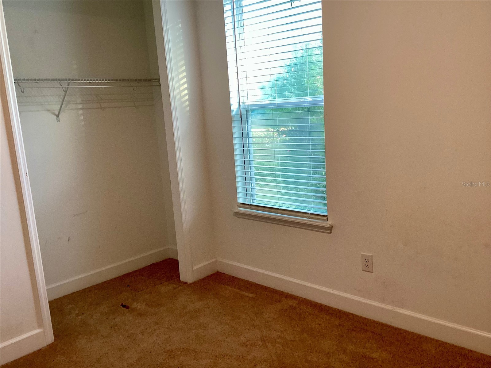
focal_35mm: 31
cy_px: 184
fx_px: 440
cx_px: 246
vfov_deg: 45.4
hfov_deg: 58.4
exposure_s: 1/60
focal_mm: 3.3
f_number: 2.4
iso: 100
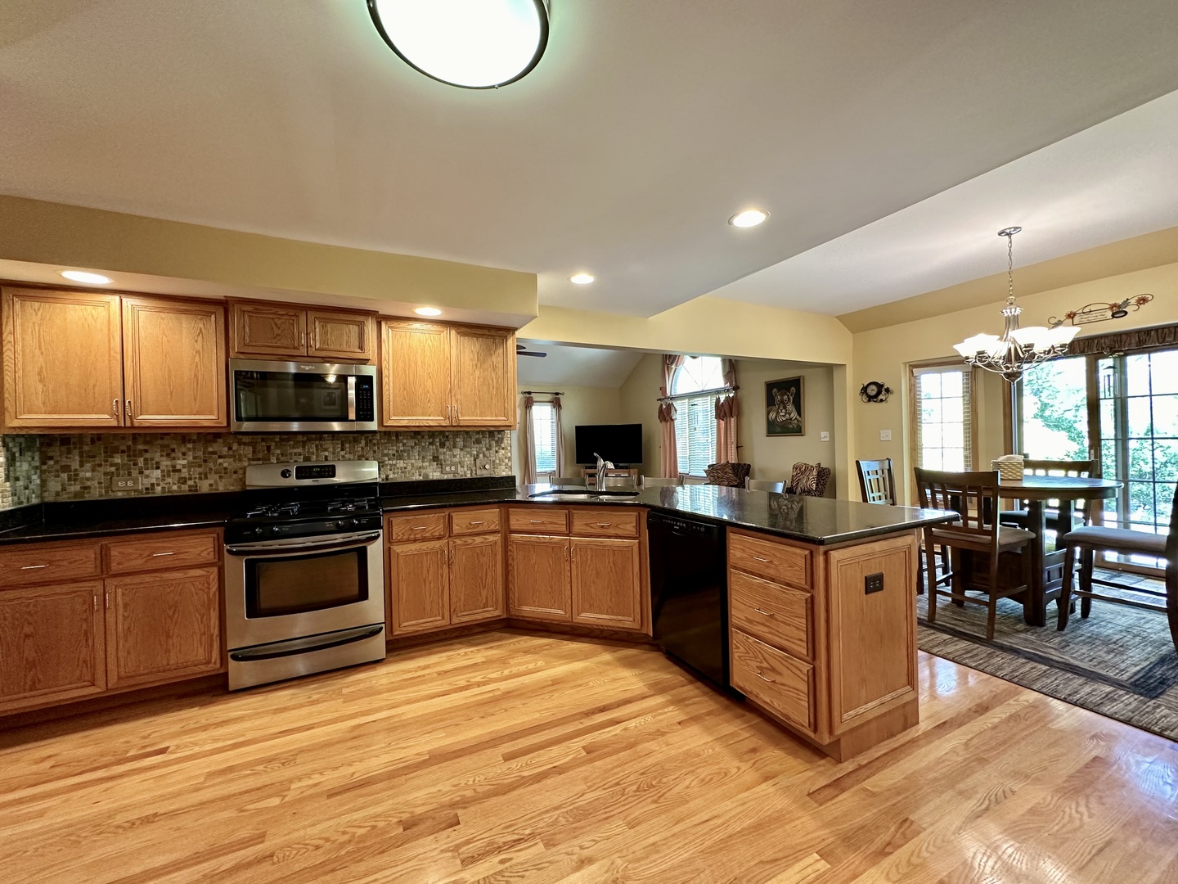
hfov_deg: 102.1
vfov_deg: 85.7
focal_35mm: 14
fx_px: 476
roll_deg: +1.4
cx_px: 589
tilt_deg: +0.8
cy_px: 442
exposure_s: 1/60
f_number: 2.2
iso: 250
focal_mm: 2.22
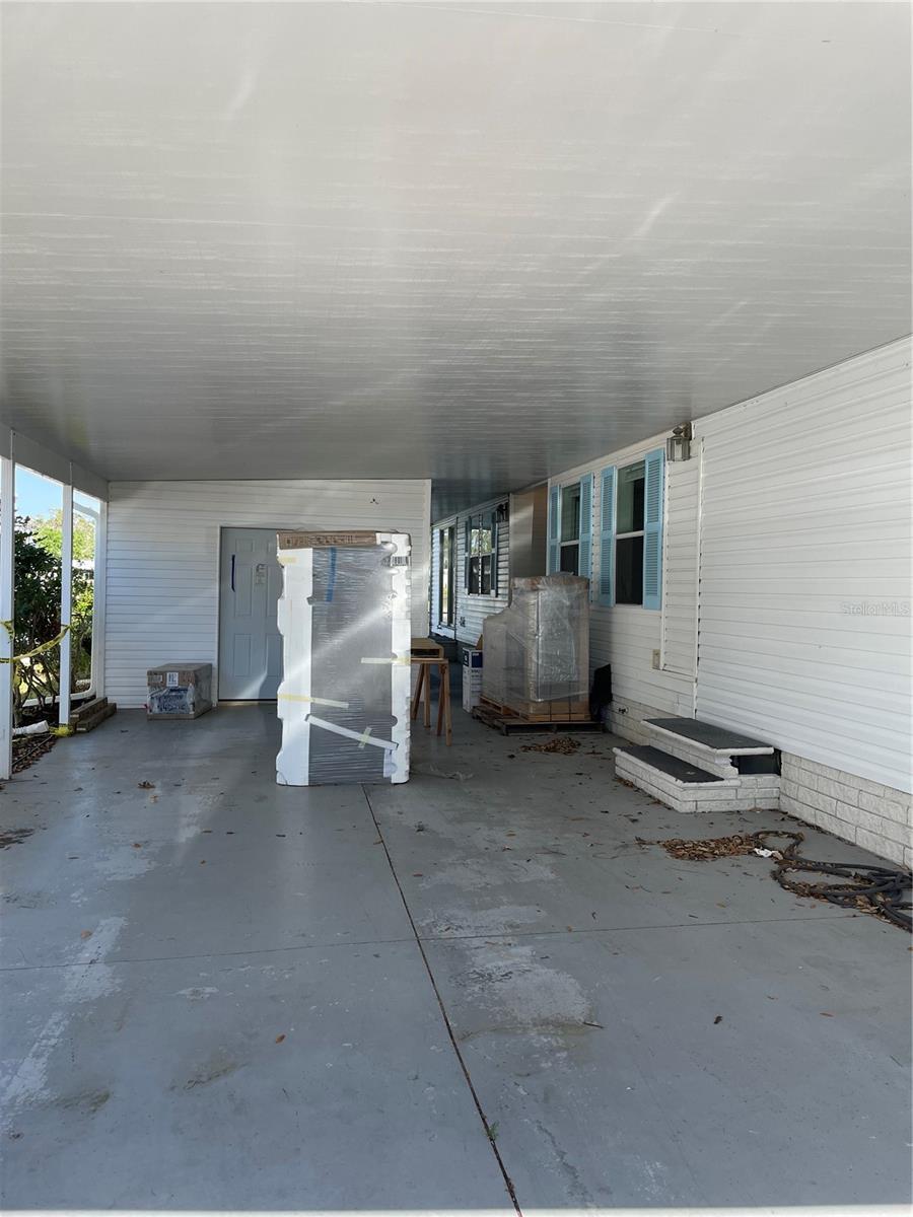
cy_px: 608
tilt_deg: -0.2
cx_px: 456
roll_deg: -0.8
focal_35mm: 26
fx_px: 914
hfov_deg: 53.1
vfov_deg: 67.3
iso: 32
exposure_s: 1/749
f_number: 1.6
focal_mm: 4.2
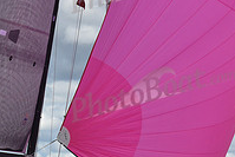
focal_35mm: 227
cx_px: 9
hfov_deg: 9.0
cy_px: 169
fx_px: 1483
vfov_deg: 6.0
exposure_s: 1/800
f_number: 10
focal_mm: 78
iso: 250
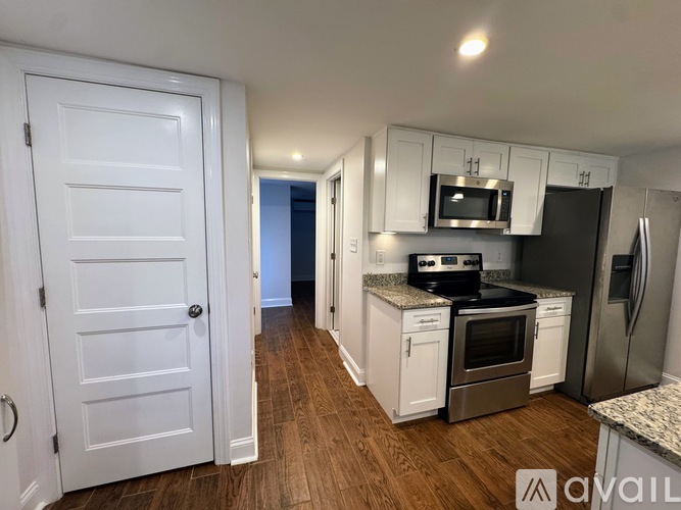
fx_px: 275
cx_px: 340
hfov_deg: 102.1
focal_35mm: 14
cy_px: 255
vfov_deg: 85.7
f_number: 2.2
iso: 200
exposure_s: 1/60
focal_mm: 2.22
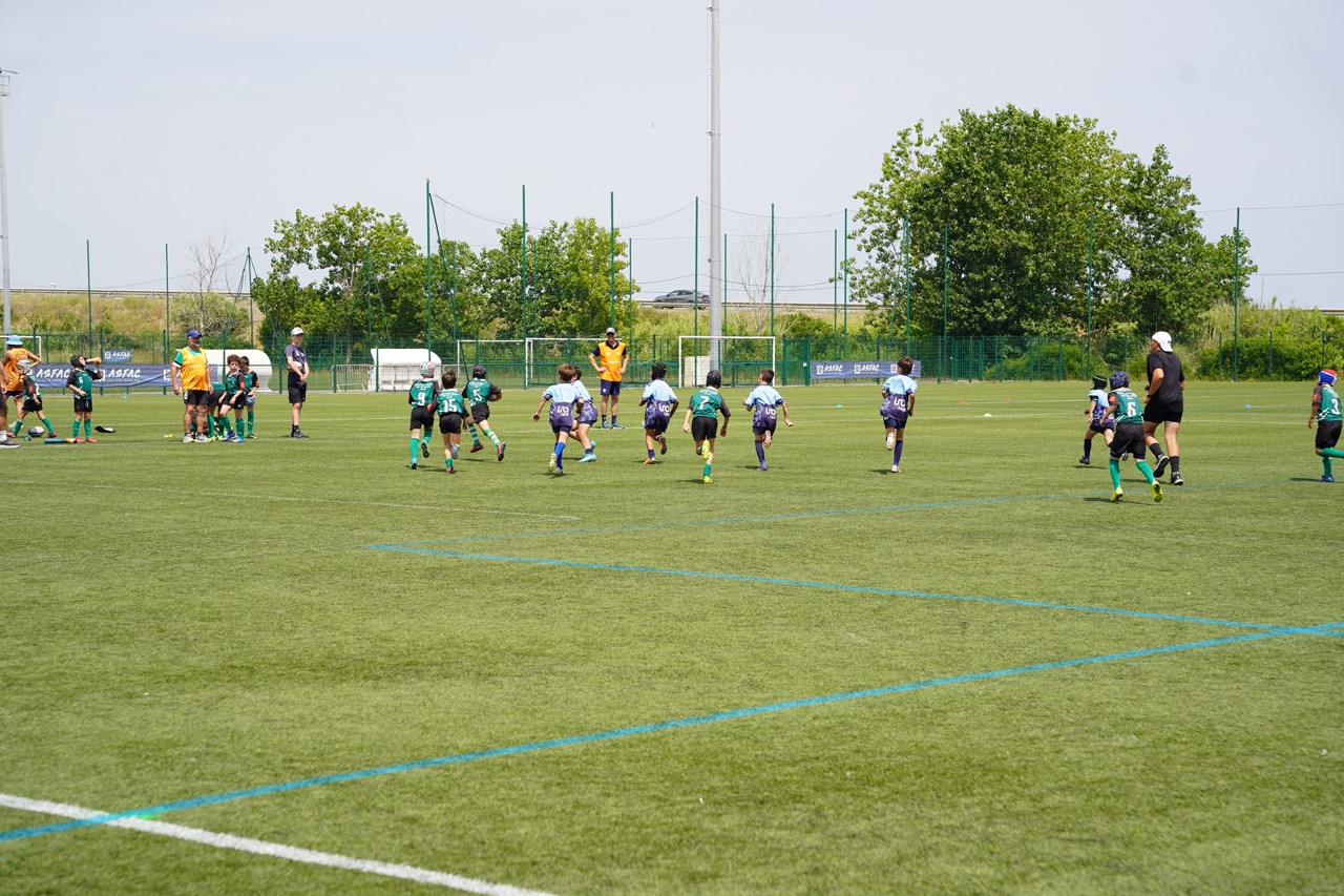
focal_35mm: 70
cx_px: 672
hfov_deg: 28.8
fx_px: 2613
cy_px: 448
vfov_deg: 19.5
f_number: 5
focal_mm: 70
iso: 100
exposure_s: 1/640
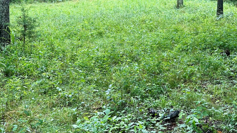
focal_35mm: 48
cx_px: 100
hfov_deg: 42.8
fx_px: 302
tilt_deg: +1.7
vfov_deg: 24.1
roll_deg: +2.3
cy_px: 8
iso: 80
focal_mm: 6.86
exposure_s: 1/121
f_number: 1.78
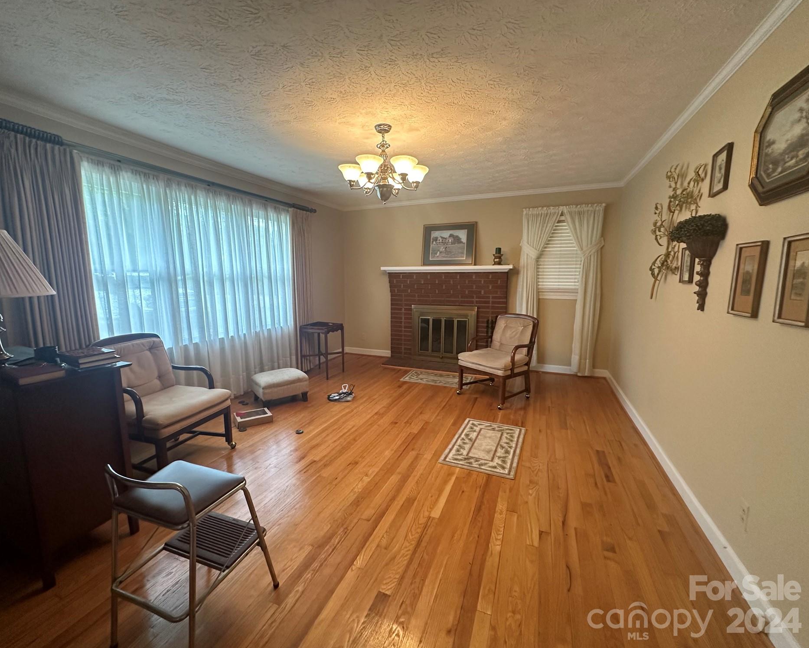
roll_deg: -0.3
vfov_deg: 84.0
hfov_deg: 96.7
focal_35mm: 15
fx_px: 359
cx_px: 388
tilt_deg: -7.5
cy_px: 323
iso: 250
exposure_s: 1/60
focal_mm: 2.22
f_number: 2.2
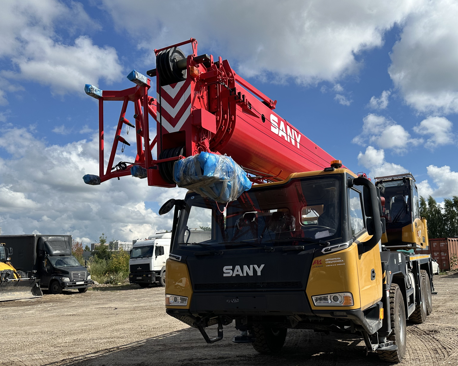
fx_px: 420
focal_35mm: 31
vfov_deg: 46.9
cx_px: 262
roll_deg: +0.3
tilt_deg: +5.9
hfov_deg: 56.9
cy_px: 218
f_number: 1.78
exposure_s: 1/7576
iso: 80
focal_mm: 6.86
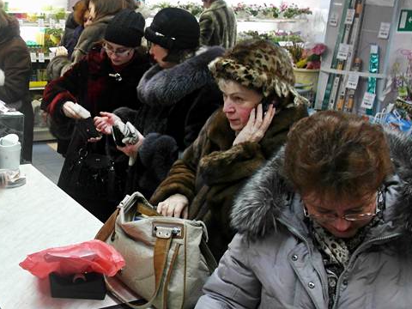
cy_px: 128
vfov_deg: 35.9
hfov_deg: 44.2
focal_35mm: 40
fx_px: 476
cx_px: 74
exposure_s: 1/30
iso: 160
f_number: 2.5
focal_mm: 5.2
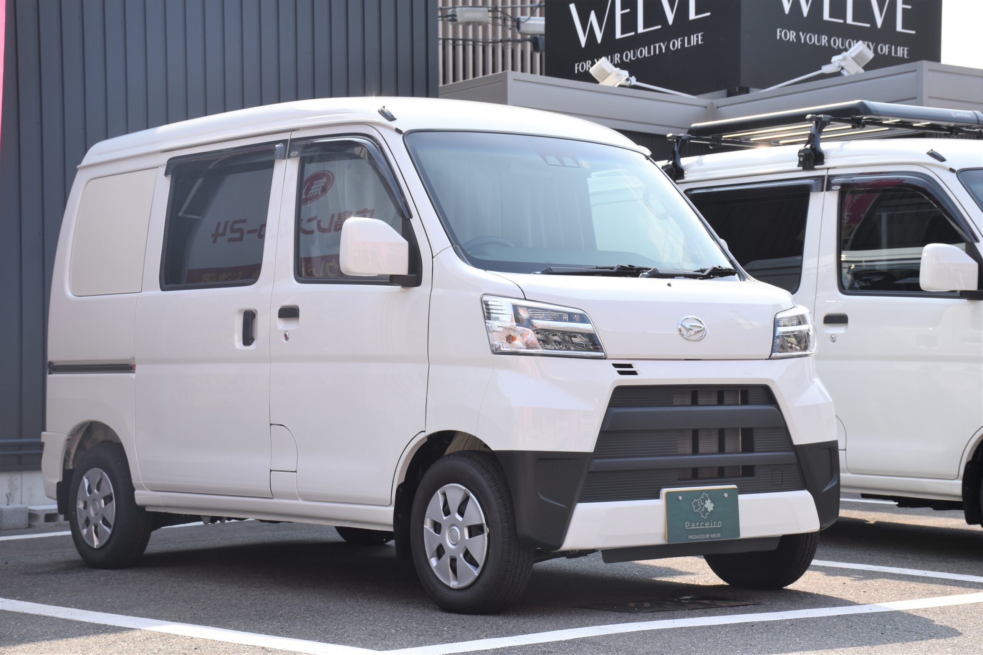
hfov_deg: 29.9
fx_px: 1843
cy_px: 328
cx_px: 492
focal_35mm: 68
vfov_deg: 20.2
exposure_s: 1/320
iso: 200
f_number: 9
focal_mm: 45
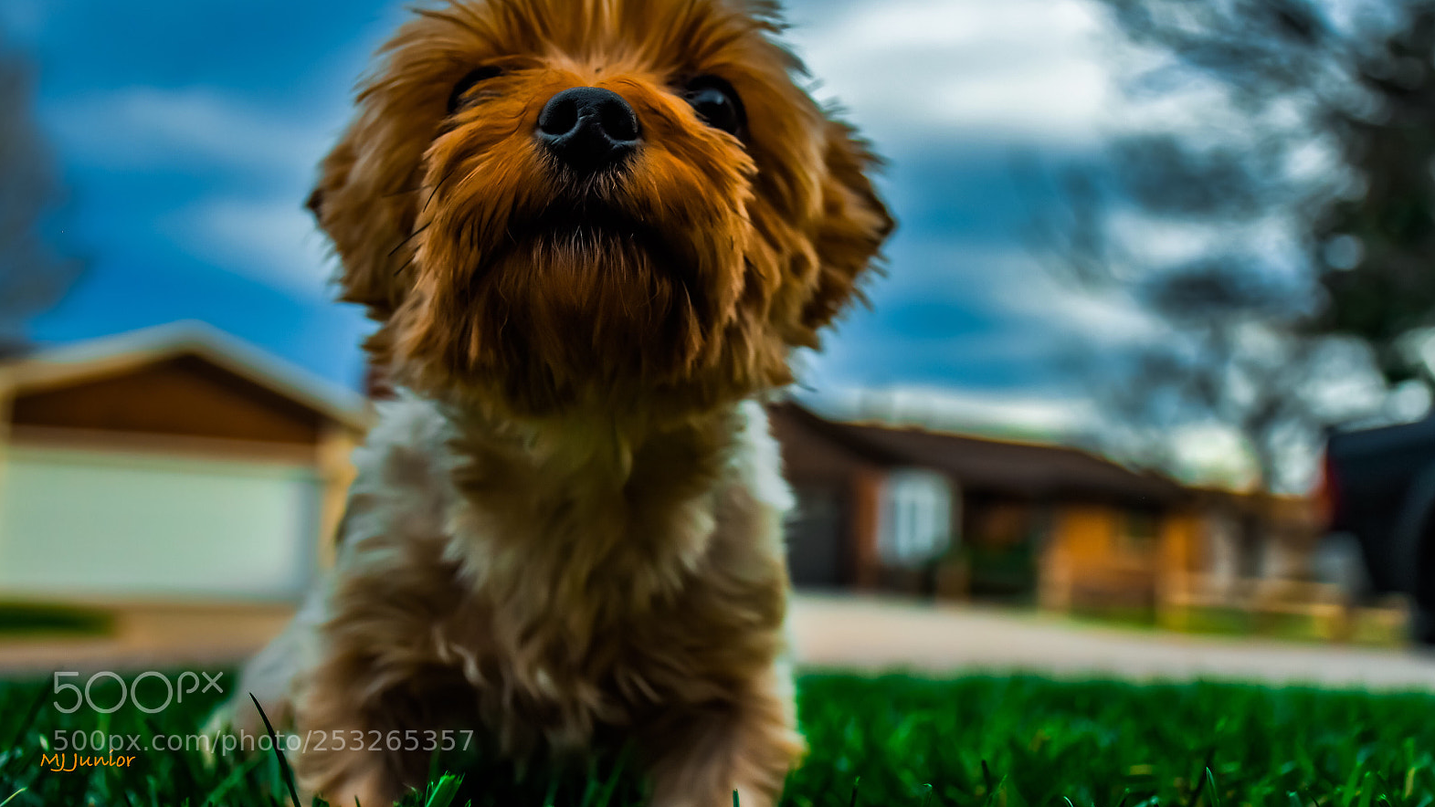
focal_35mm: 48
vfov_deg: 24.9
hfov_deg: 42.9
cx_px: 727
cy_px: 326
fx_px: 1827
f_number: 4
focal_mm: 30
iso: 400
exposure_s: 1/1000
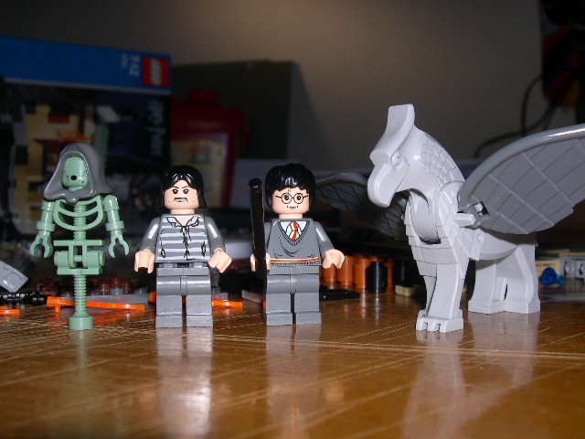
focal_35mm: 38
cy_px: 220
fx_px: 642
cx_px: 292
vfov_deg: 37.7
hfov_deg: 49.0
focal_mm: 8
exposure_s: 1/60
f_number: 7.6
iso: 100
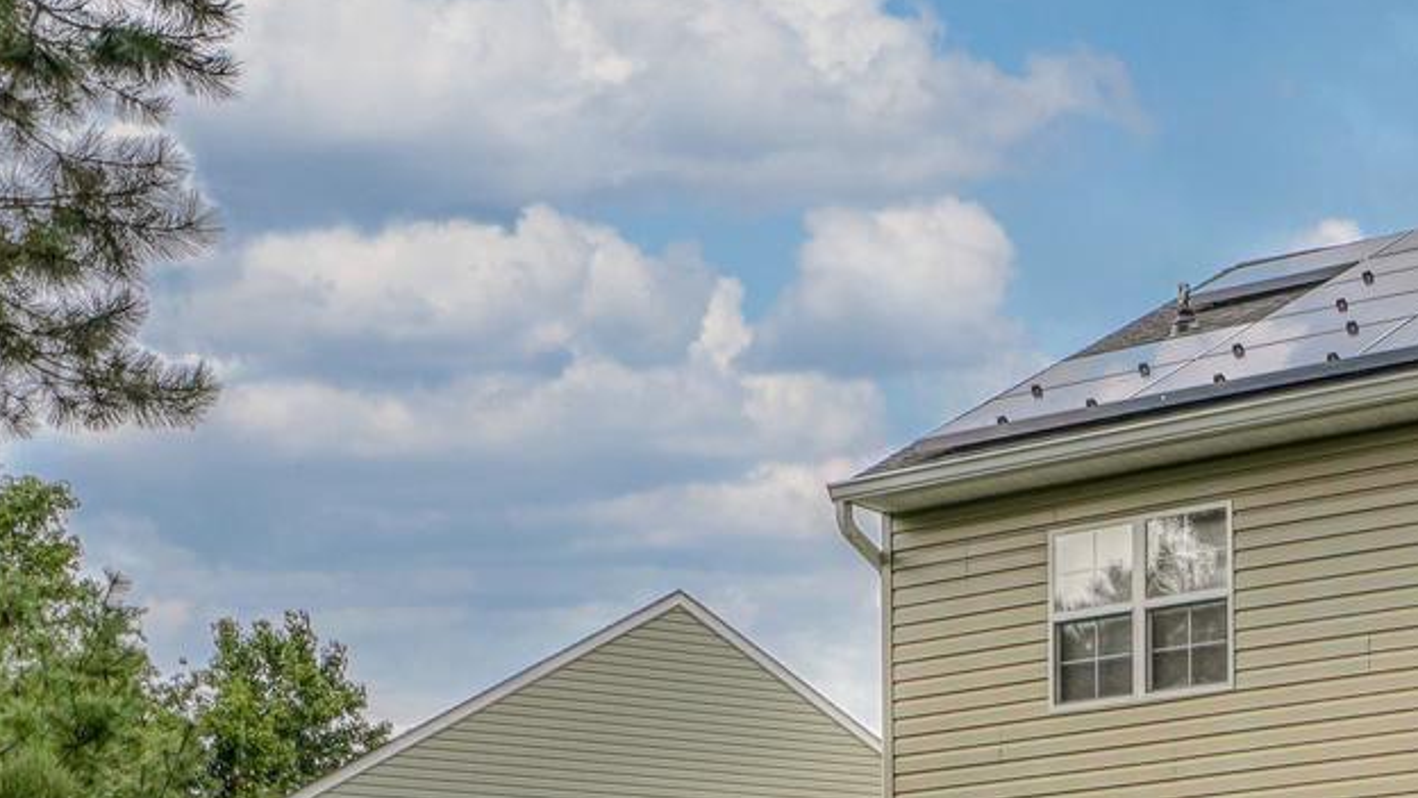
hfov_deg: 32.2
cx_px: 1650
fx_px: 2068
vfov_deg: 18.6
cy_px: 1287
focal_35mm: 55
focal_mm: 16
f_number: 7.1
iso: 640
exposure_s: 1/25
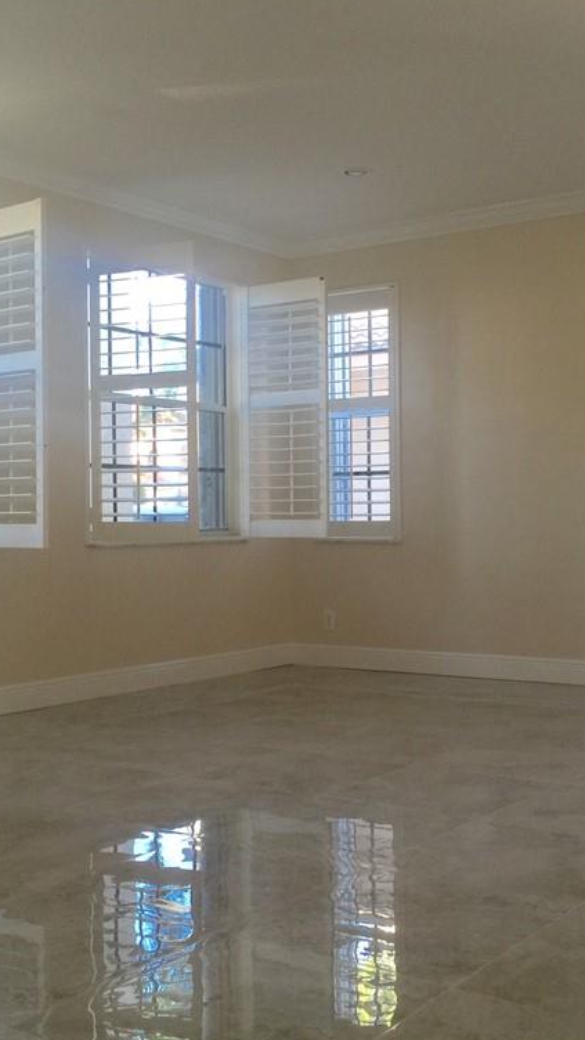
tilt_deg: -0.3
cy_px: 519
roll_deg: -1.3
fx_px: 1186
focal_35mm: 43
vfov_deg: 47.4
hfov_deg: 27.6
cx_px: 361
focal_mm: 4.15
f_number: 2.2
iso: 32
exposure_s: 1/15
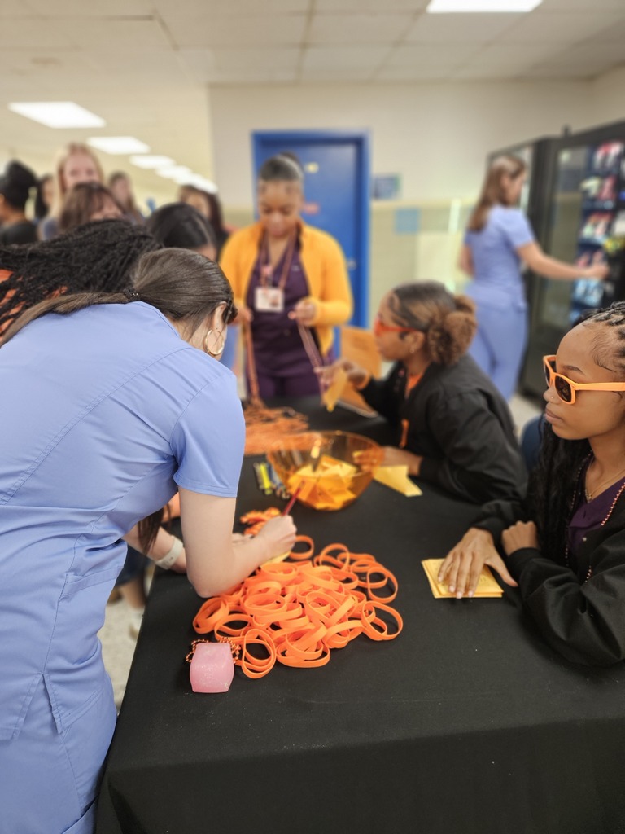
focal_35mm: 23
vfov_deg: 73.9
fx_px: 554
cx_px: 312
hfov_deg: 58.9
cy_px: 417
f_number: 1.8
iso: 400
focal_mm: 5.4
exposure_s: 1/120
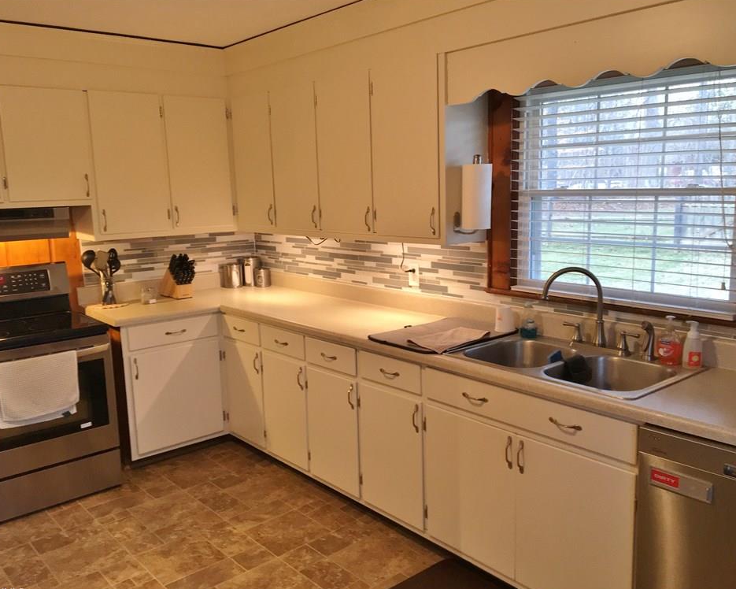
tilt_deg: -8.8
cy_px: 298
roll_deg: +0.3
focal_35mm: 31
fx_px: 675
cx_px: 372
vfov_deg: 47.1
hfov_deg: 57.2
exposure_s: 1/30
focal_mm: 4.15
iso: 100
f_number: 2.2
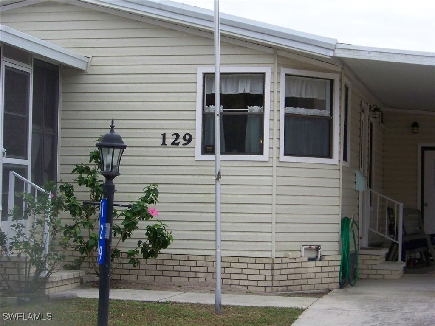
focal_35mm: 96
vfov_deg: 15.4
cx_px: 218
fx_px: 1206
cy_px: 163
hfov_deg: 20.4
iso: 200
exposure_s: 1/640
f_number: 4.5
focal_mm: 16.2
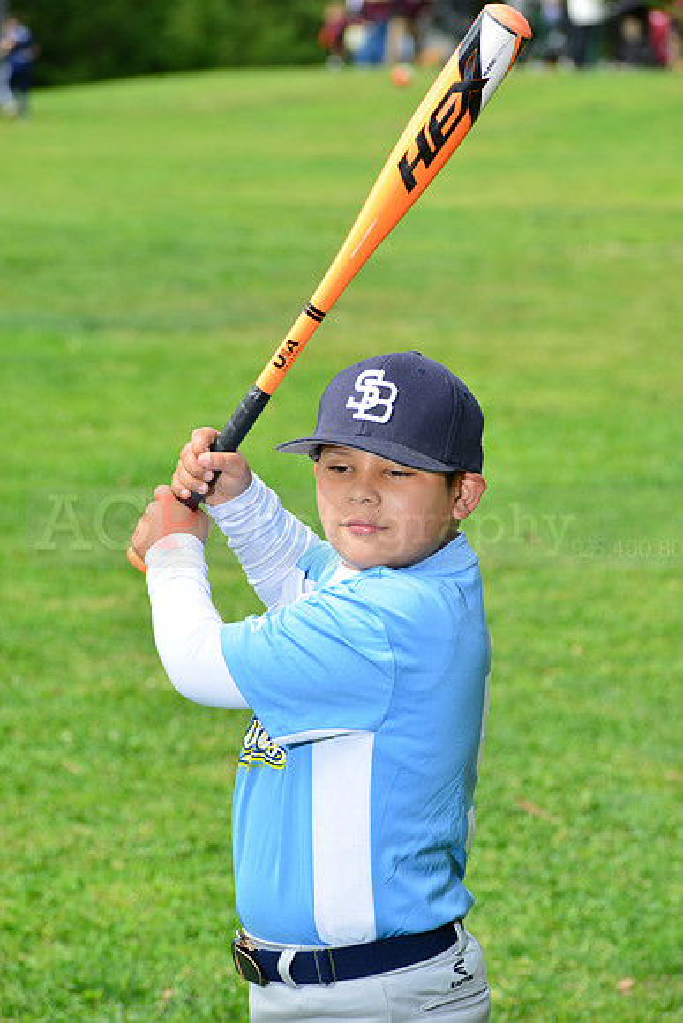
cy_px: 512
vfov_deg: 14.2
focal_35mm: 145
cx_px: 342
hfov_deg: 9.5
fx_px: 4124
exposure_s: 1/200
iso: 200
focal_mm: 145
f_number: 10
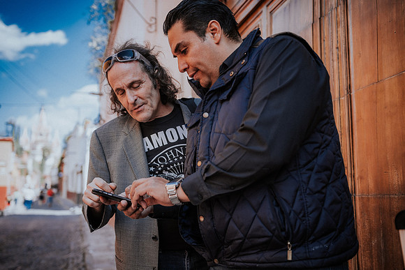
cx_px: 202
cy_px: 135
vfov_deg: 34.2
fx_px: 439
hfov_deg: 49.5
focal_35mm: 39
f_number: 1.8
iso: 100
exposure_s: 1/1000
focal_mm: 26
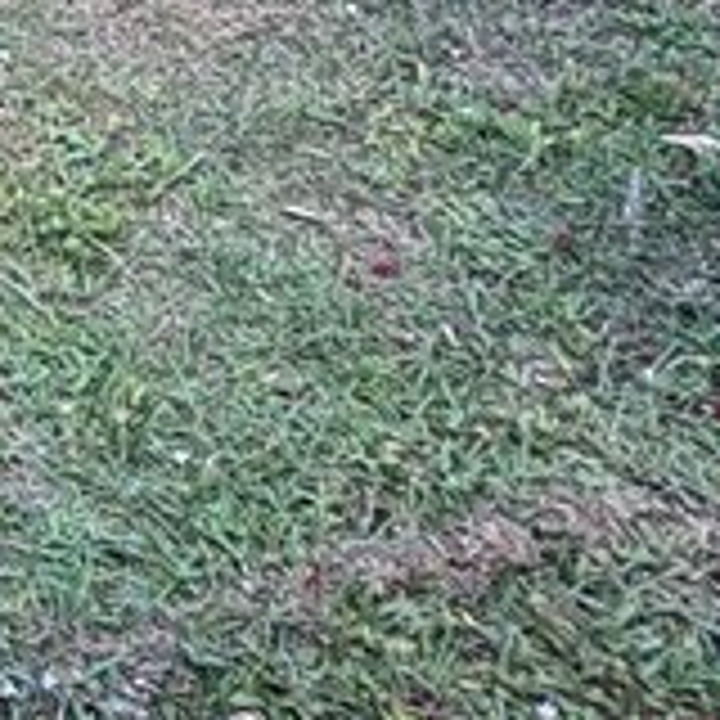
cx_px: -940
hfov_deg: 14.9
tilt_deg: -16.2
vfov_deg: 18.5
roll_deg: +3.0
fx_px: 1859
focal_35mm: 79
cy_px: -459
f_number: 2.2
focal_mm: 2.22
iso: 64
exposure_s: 1/306
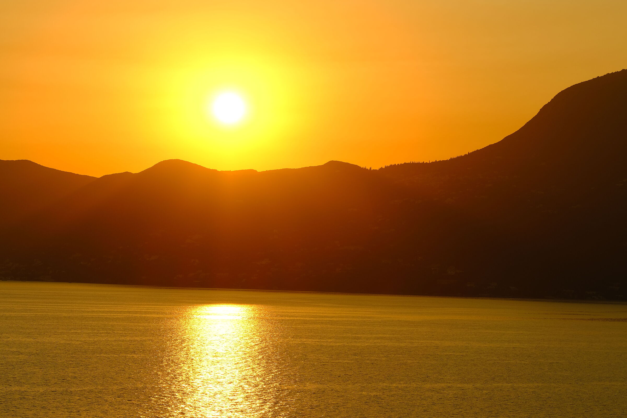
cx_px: 314
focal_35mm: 135
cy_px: 209
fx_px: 2351
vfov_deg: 10.2
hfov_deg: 15.2
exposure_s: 1/500
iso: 160
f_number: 8
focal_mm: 90
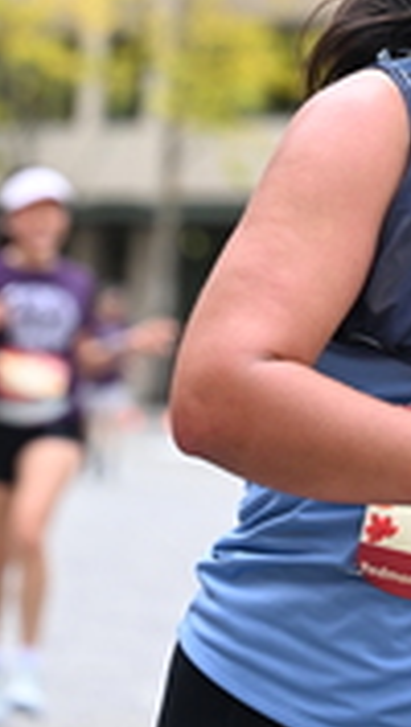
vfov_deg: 8.6
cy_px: 12
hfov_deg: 4.9
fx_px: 4828
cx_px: 372
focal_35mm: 250
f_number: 2.8
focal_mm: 77
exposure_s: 1/2000
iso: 640
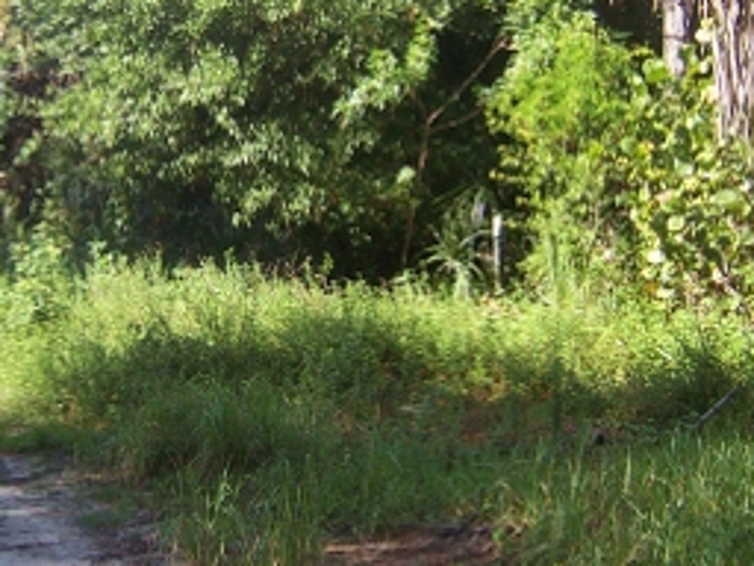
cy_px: 139
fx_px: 1960
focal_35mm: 90
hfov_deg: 21.6
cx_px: 221
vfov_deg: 16.3
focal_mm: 6.2
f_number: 2.8
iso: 80
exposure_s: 1/320
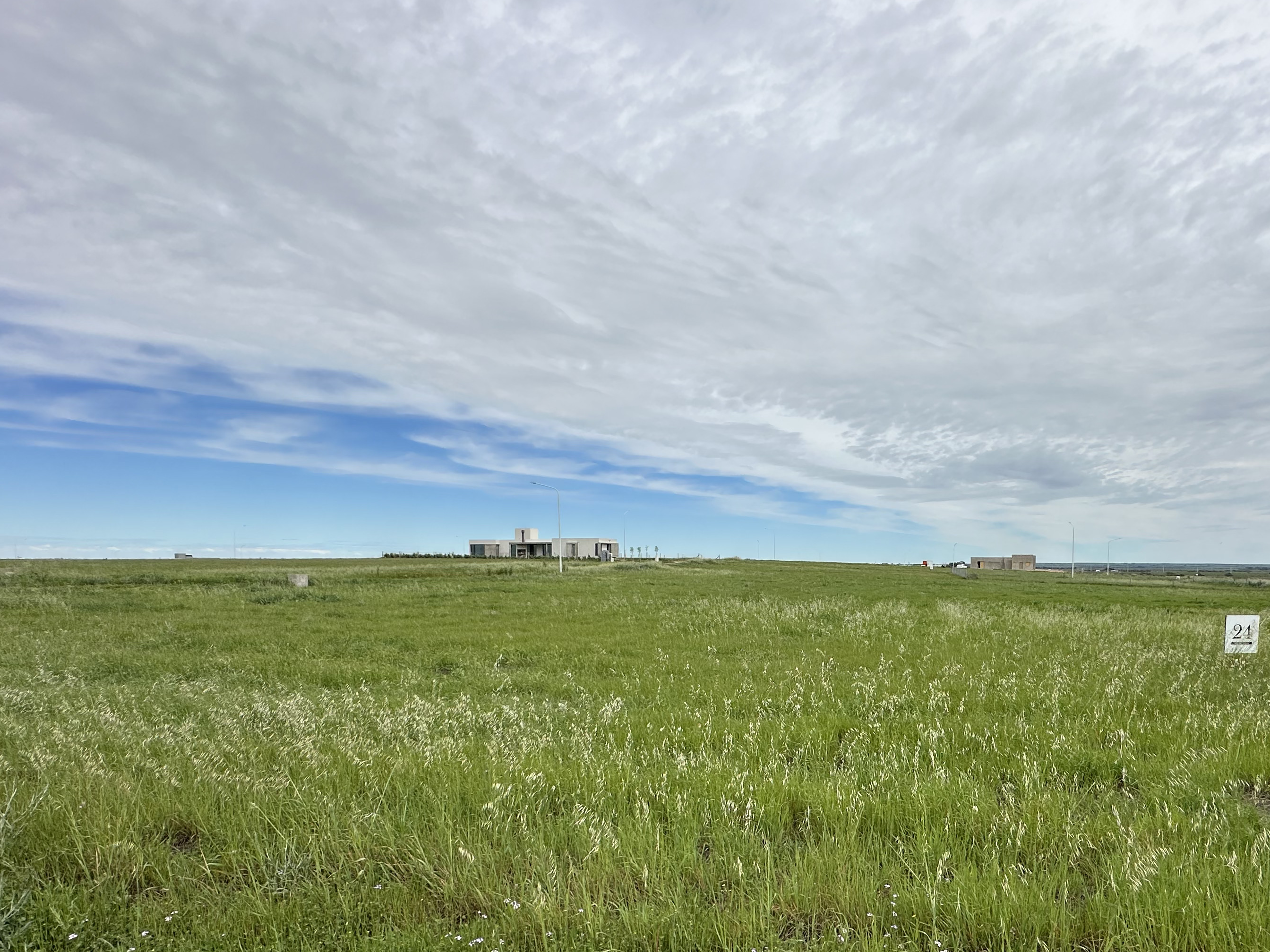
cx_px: 745
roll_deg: -0.2
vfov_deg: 62.6
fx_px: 770
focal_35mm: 21
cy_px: 595
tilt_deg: -2.4
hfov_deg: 78.3
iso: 50
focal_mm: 2.22
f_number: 2.2
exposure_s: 1/3040
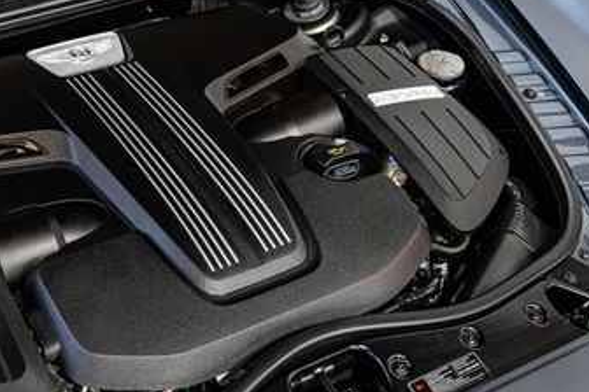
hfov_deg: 31.9
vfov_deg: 22.3
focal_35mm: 61
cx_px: 107
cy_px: 183
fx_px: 998
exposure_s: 1/40
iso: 1250
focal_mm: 32
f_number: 4
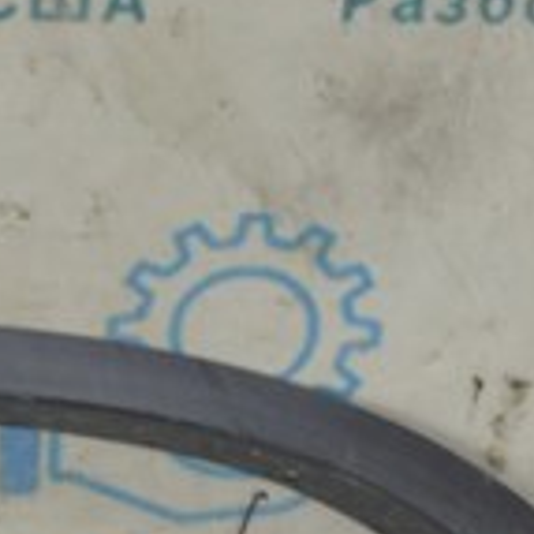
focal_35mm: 143
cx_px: -149
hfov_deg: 11.9
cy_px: 383
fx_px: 2494
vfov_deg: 12.2
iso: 400
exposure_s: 1/20
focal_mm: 25
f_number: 5.6
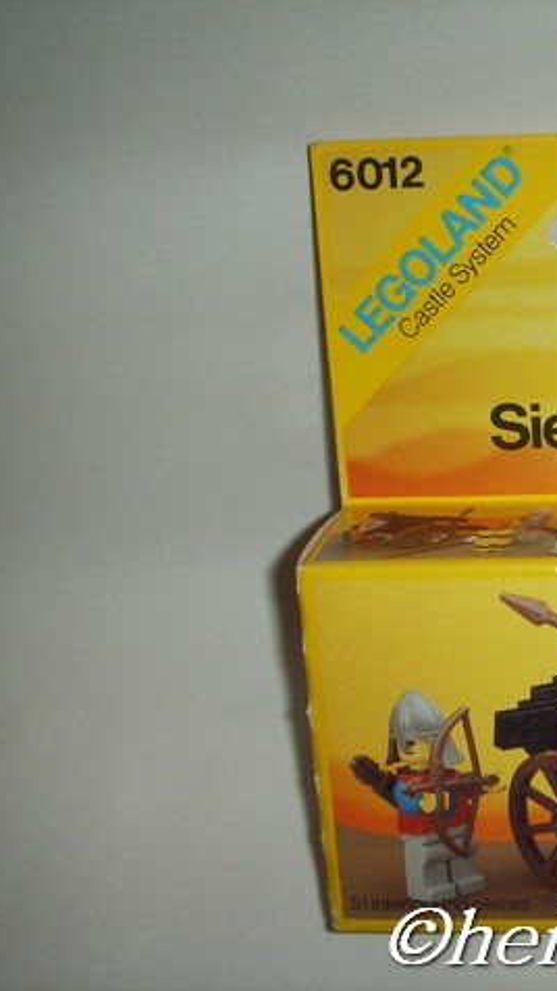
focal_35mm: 57
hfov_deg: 20.1
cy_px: 494
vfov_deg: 36.6
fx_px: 1498
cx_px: 621
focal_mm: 6.6
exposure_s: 1/45
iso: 100
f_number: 3.5
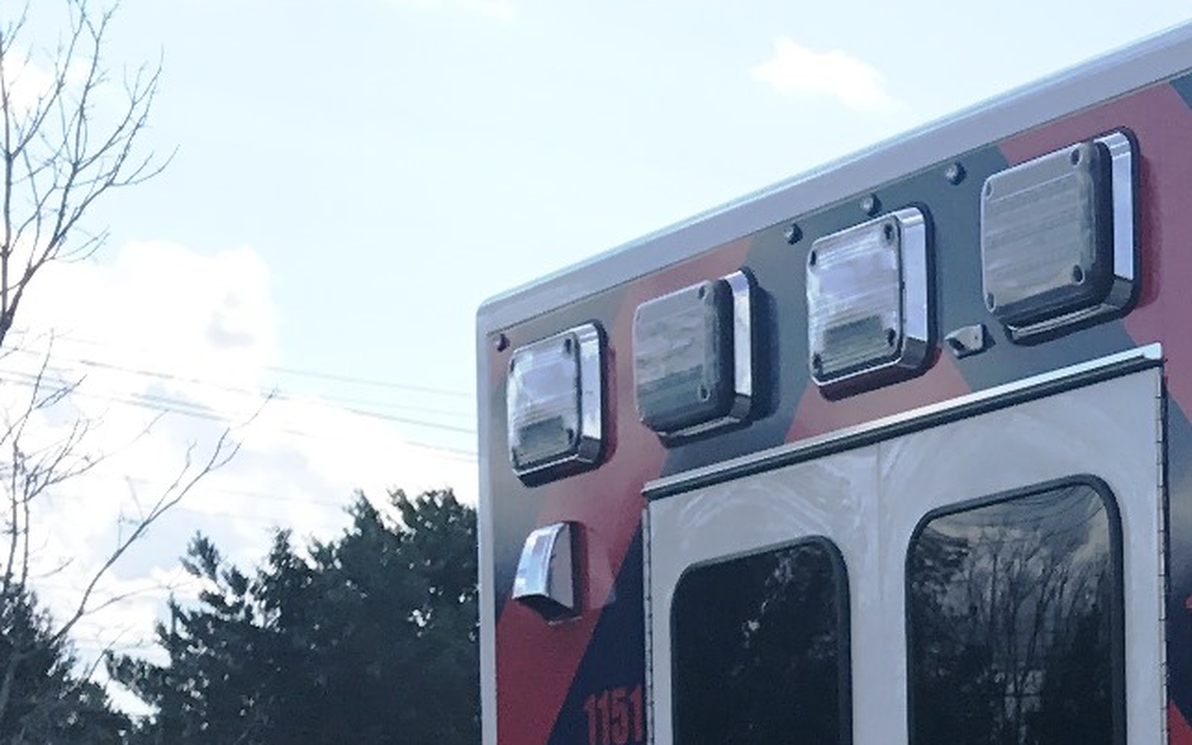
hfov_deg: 19.7
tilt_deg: -1.7
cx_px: 1728
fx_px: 3021
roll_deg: -1.0
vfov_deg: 13.2
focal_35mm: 93
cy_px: 1171
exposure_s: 1/1880
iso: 20
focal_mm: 3.99
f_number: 1.8
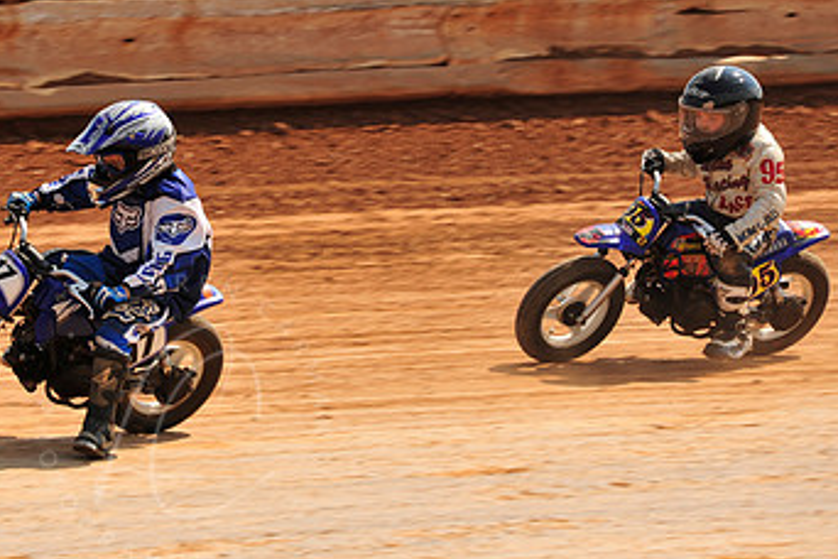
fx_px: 7891
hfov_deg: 6.1
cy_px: 196
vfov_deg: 4.1
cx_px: 181
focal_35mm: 339
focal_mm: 200
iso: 200
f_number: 9
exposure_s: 1/400
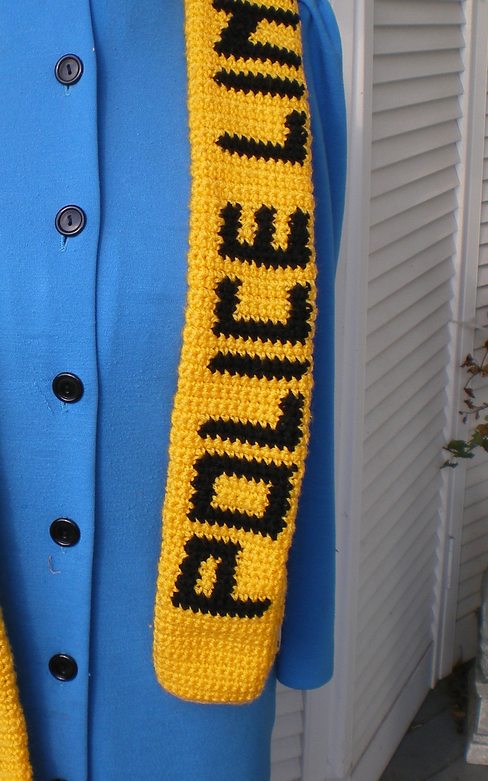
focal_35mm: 57
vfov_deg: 35.6
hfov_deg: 22.6
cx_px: 139
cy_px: 336
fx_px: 1213
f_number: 4.6
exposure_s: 1/160
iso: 64
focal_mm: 6.3
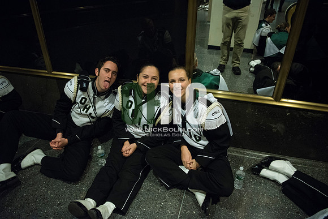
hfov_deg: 73.7
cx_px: 164
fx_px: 219
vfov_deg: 53.2
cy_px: 110
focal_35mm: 24
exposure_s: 1/160
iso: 8000
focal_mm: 24
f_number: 2.8
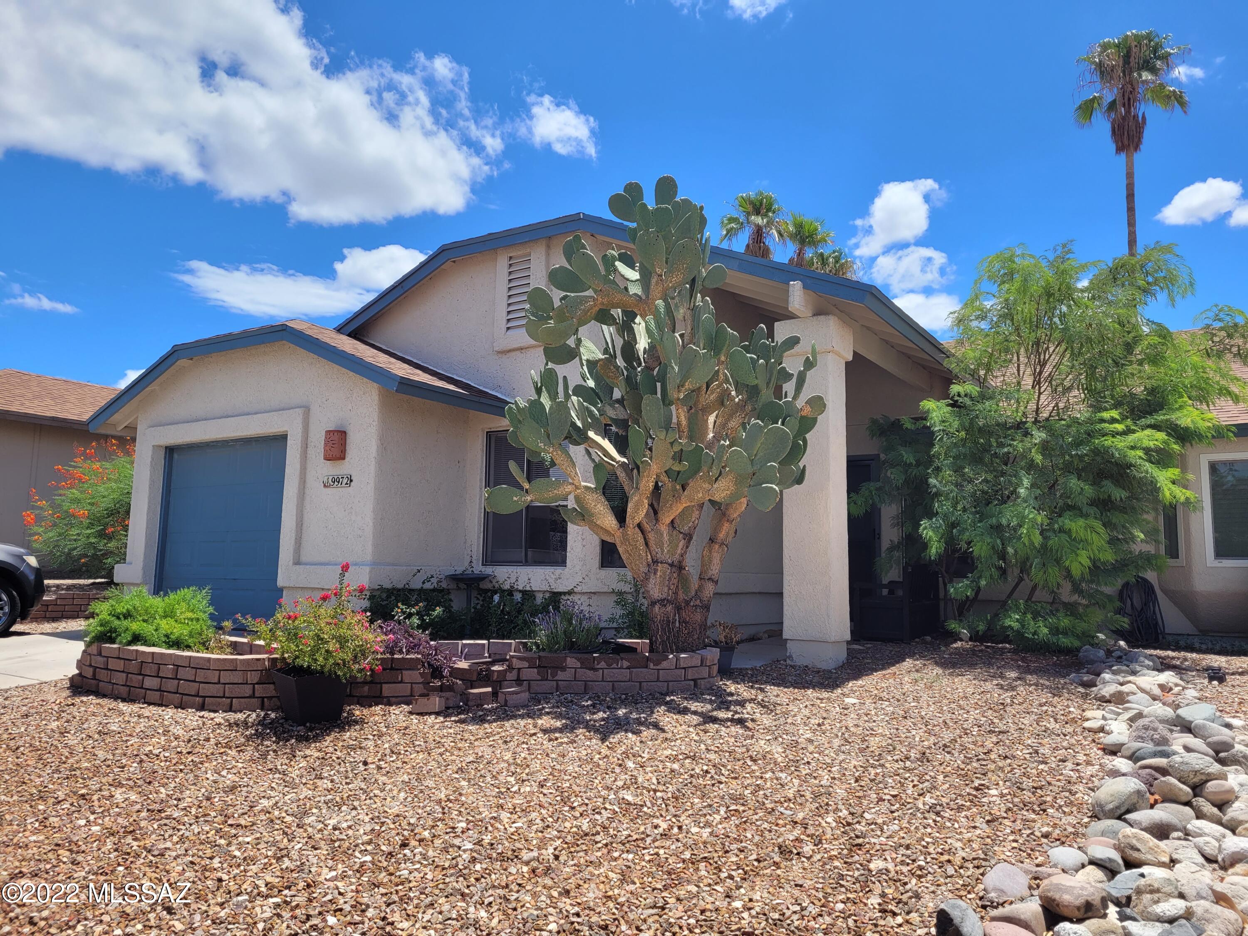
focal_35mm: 26
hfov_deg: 67.3
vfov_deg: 53.1
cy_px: 468
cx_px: 624
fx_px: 937
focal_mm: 5.4
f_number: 1.8
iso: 40
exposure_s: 1/2321
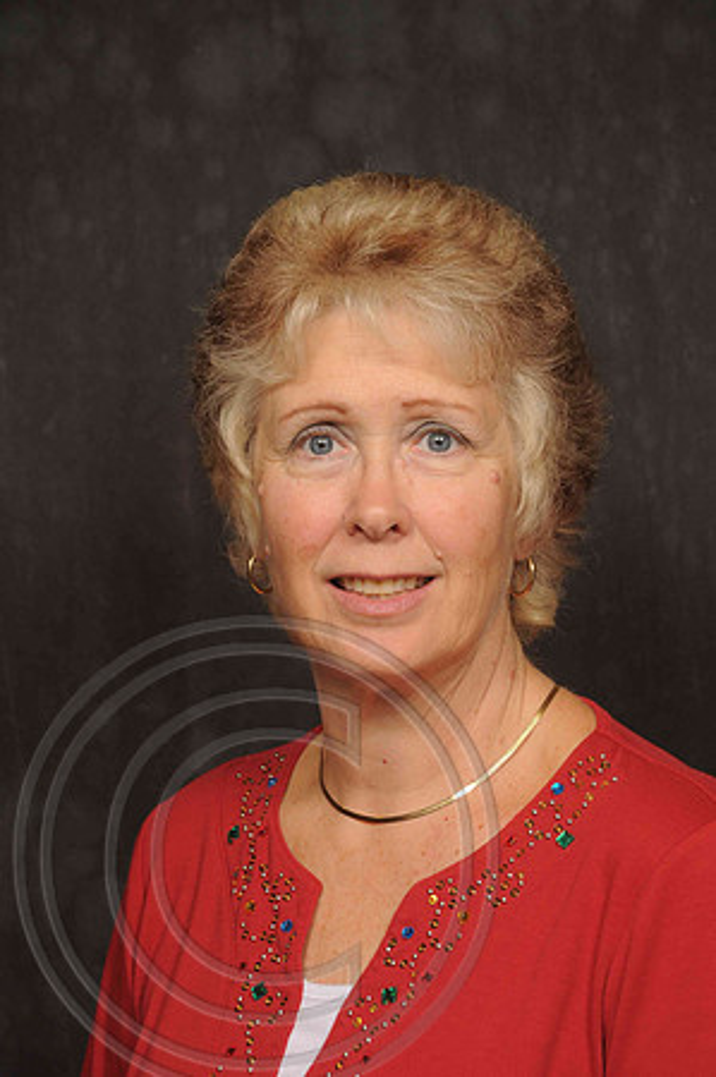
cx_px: 358
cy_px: 538
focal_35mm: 112
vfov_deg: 18.2
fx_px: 3364
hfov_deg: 12.2
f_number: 6.3
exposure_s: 1/60
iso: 200
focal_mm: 75
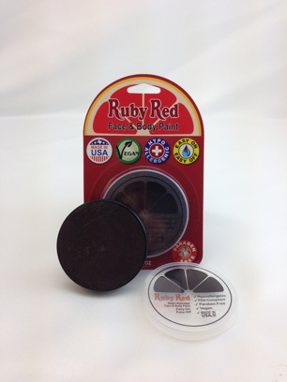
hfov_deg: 42.9
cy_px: 191
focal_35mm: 33
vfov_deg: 55.4
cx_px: 144
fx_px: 365
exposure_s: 1/170
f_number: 2.4
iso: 50
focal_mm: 4.12
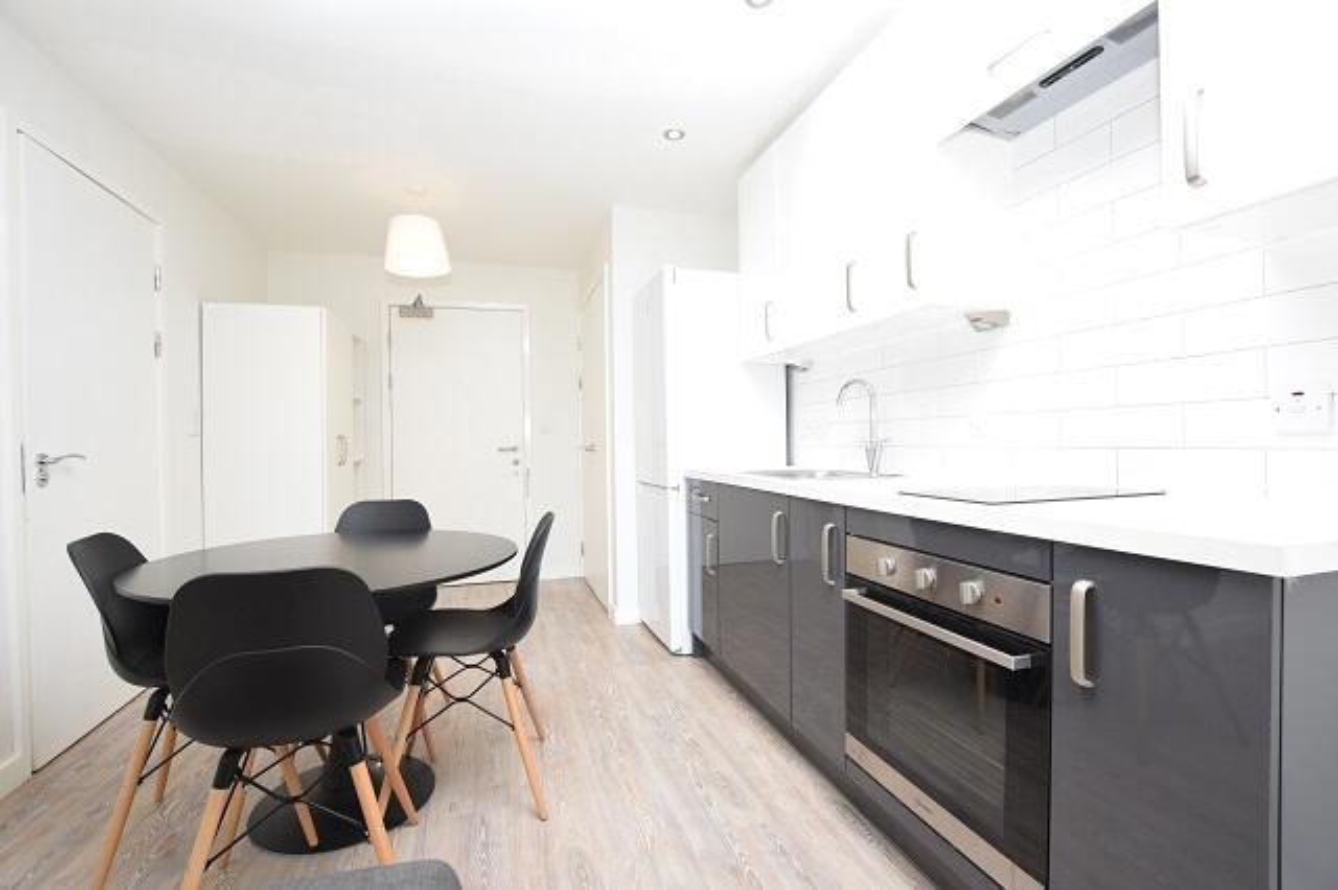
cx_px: 669
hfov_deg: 100.4
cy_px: 445
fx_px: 557
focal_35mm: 15
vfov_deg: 77.3
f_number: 5.6
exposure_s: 1/125
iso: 800
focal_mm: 10
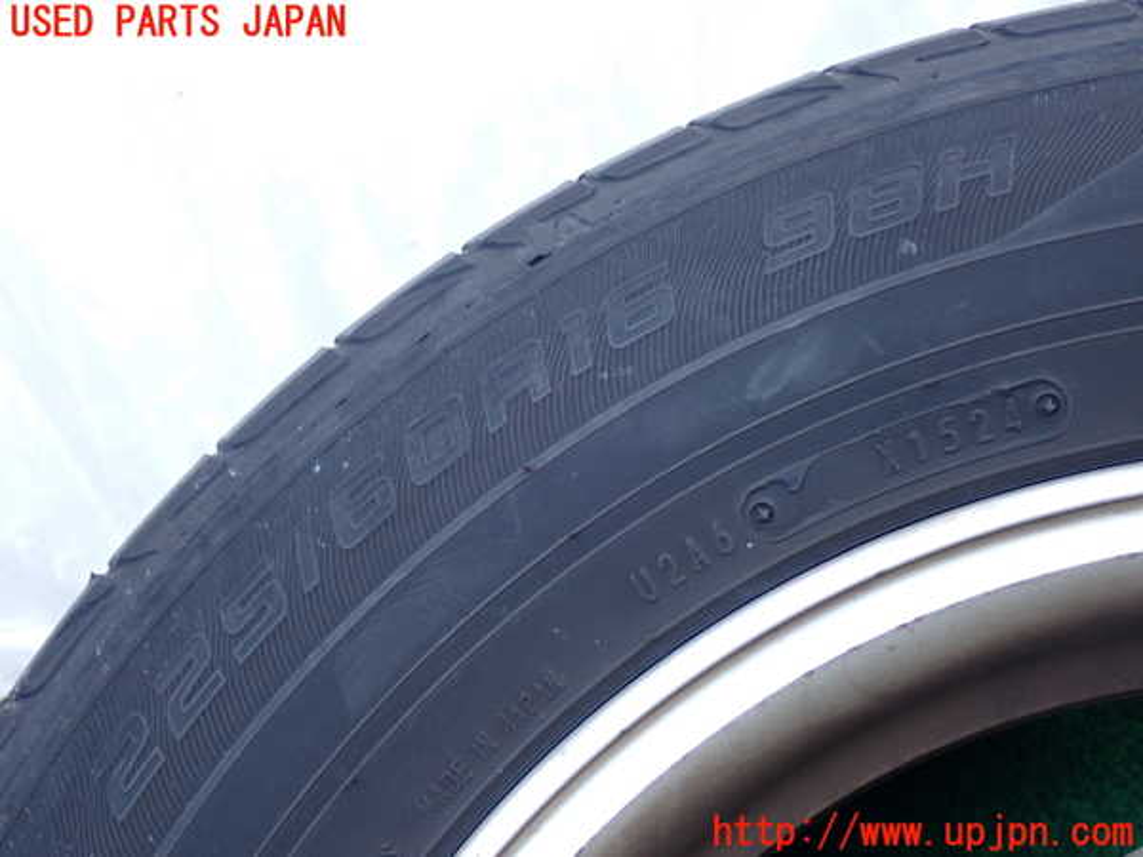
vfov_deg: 29.1
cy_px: 428
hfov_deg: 38.2
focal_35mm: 50
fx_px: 1651
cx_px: 572
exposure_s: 1/125
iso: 320
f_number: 3.2
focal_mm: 9.01
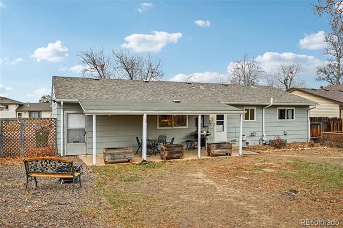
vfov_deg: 43.6
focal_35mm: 30
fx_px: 286
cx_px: 172
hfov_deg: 62.0
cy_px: 114
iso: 110
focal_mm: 30
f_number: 8
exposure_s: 1/30
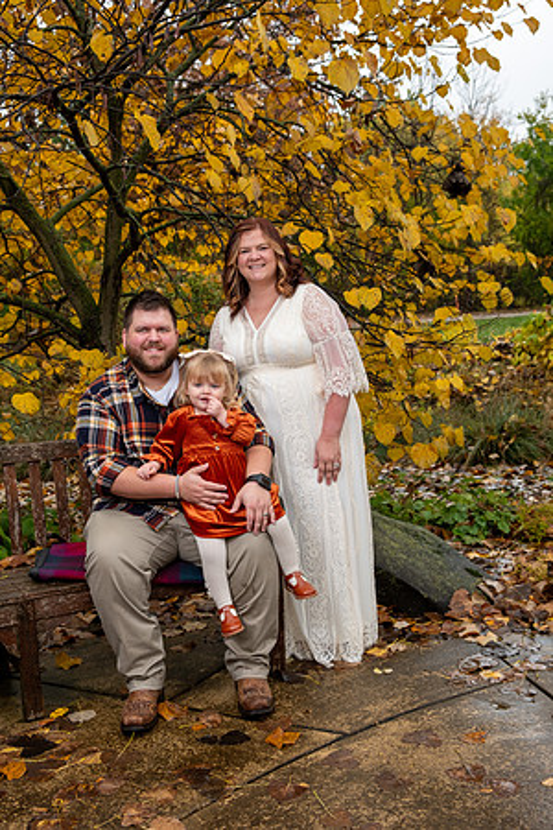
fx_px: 876
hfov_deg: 35.1
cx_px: 276
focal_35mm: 38
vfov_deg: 50.7
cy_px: 415
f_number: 5
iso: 200
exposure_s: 1/160
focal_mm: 25.4
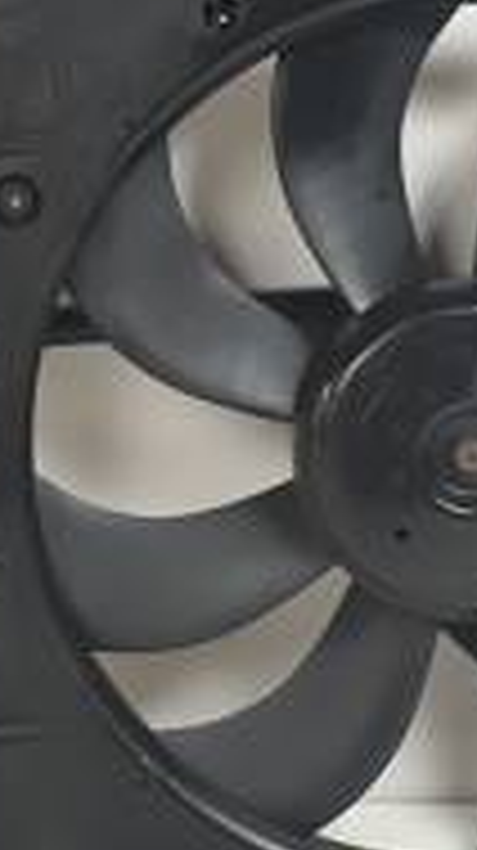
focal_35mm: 60
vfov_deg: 34.9
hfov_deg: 20.0
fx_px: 1352
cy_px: 378
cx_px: 184
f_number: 2.4
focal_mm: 4.3
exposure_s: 1/100
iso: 80
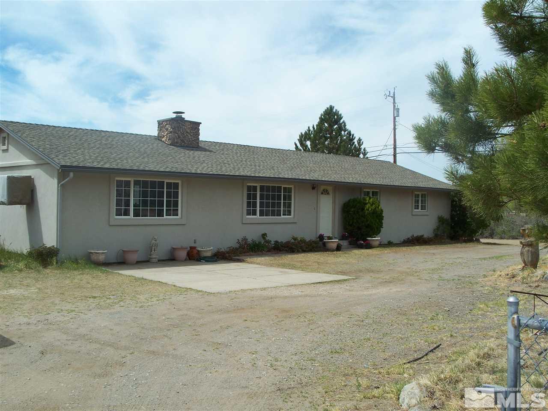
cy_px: 206
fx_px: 586
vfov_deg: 38.7
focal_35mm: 37
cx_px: 274
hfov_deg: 50.1
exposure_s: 1/500
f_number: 4
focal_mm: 7.8
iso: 64
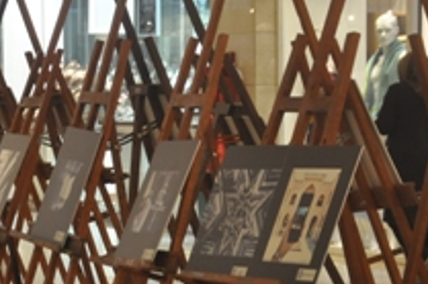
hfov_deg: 8.5
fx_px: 2864
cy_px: 202
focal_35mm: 241
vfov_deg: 5.7
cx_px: 61
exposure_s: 1/80
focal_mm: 75
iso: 1000
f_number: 5.3
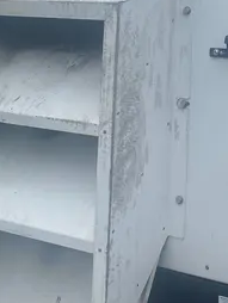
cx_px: 232
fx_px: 658
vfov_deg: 24.9
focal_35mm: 75
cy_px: 8
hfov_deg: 19.1
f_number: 1.8
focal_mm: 4.25
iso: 32
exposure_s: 1/782
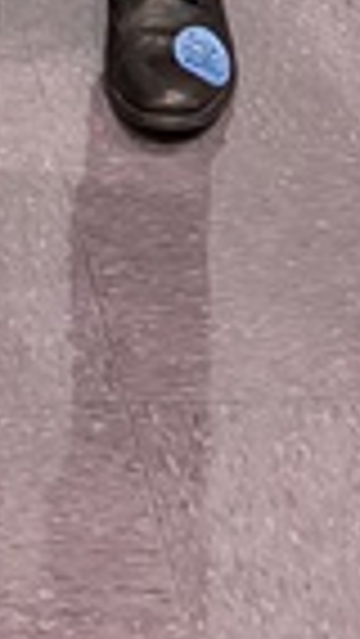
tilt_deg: -13.0
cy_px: -1116
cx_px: -414
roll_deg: +1.7
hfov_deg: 6.2
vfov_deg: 9.5
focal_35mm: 189
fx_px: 3204
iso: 160
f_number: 1.78
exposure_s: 1/60
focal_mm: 6.76
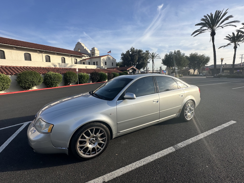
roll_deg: +2.0
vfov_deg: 81.6
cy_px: 85
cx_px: 120
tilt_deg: -5.7
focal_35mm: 15
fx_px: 106
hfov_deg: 98.2
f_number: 2.2
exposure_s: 1/1642
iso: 50
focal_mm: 2.22
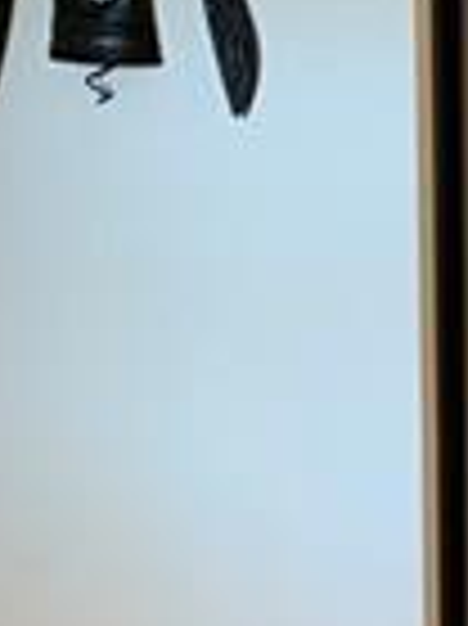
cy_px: 473
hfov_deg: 9.0
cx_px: 1202
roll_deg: -1.1
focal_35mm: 144
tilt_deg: -9.2
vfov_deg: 13.7
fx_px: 2600
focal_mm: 4.25
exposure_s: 1/60
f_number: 1.8
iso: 160
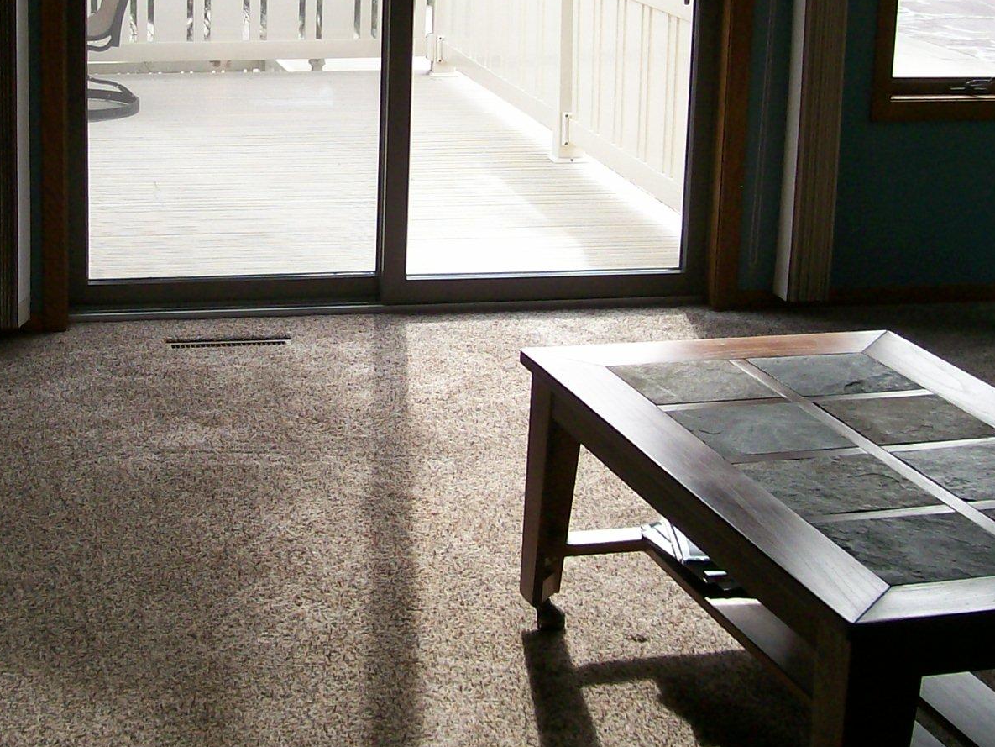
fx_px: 2012
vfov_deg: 20.9
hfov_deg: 27.5
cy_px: 192
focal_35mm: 70
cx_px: 301
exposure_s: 1/169
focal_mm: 6
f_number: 2.7
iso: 80
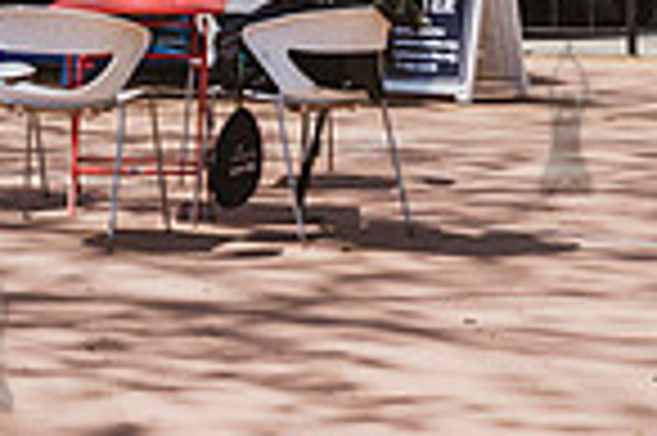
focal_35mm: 144
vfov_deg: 9.4
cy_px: -99
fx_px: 2625
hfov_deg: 14.0
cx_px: -18
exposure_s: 1/1000
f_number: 5
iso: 200
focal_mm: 35
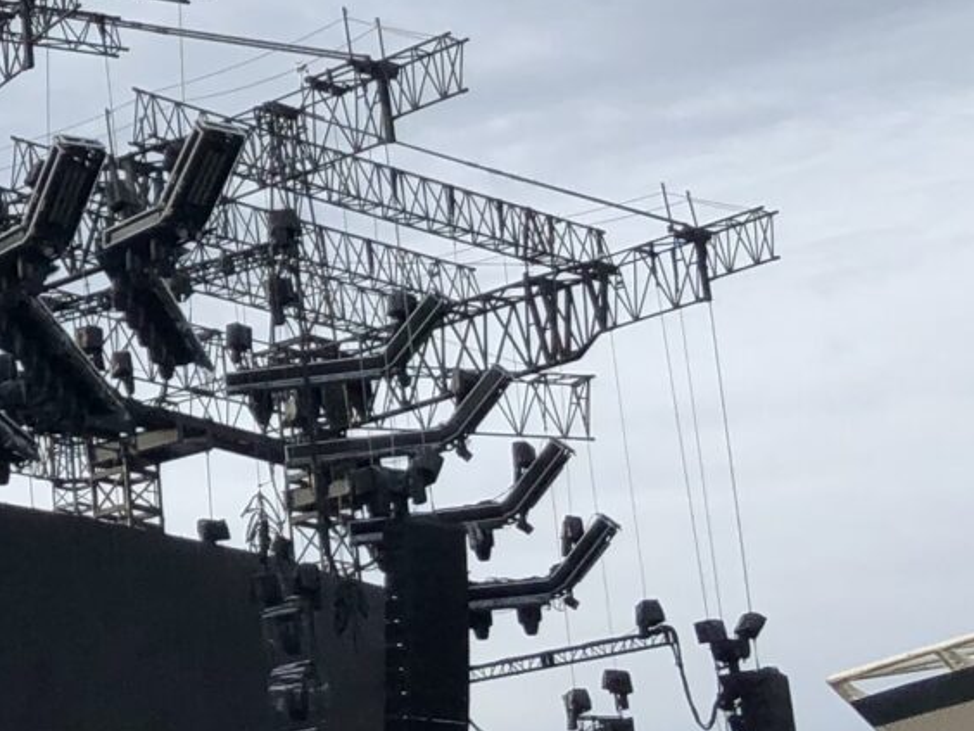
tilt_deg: +20.6
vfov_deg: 11.6
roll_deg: +1.6
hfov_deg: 14.6
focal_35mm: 127
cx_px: -404
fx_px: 3573
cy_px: 128
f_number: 1.8
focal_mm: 3.99
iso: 20
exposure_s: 1/1104
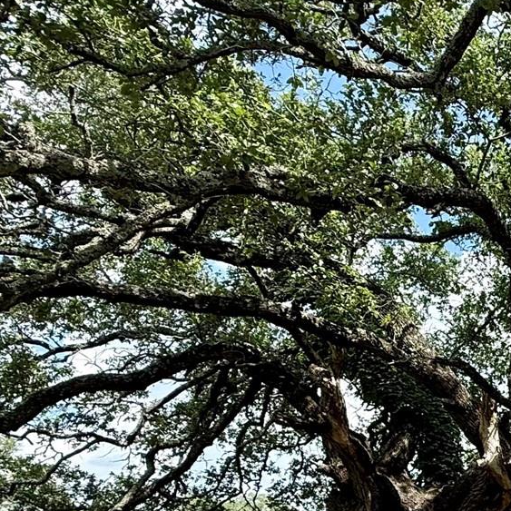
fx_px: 752
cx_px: 710
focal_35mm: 45
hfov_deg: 28.5
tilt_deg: +13.1
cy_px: 440
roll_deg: -1.1
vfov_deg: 35.7
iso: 64
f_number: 2.2
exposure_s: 1/717
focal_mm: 2.22
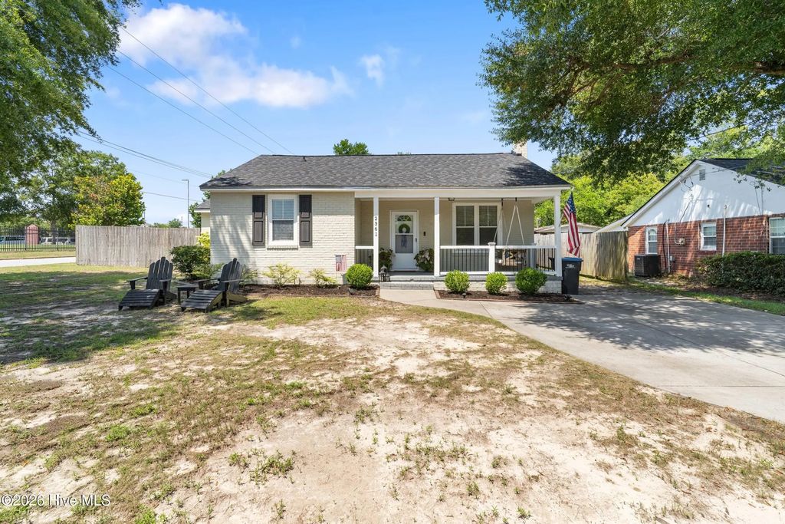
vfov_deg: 70.5
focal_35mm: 17
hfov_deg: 93.3
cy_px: 262
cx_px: 392
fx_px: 371
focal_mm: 17
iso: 50
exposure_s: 1/60
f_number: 8
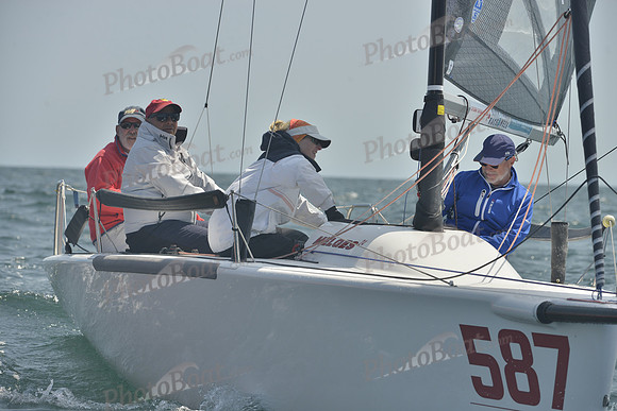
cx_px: 308
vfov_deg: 6.5
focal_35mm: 210
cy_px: 206
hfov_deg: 9.8
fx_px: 3600
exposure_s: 1/1000
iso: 280
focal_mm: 210
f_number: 8
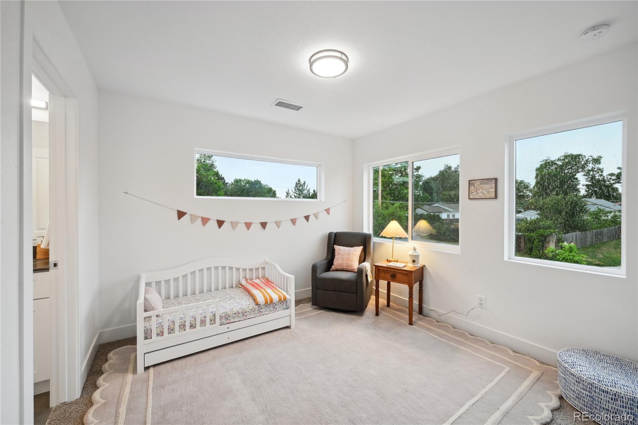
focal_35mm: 14
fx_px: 248
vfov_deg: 81.2
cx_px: 319
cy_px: 212
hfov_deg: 104.3
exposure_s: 1/8
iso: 400
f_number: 11
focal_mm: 14
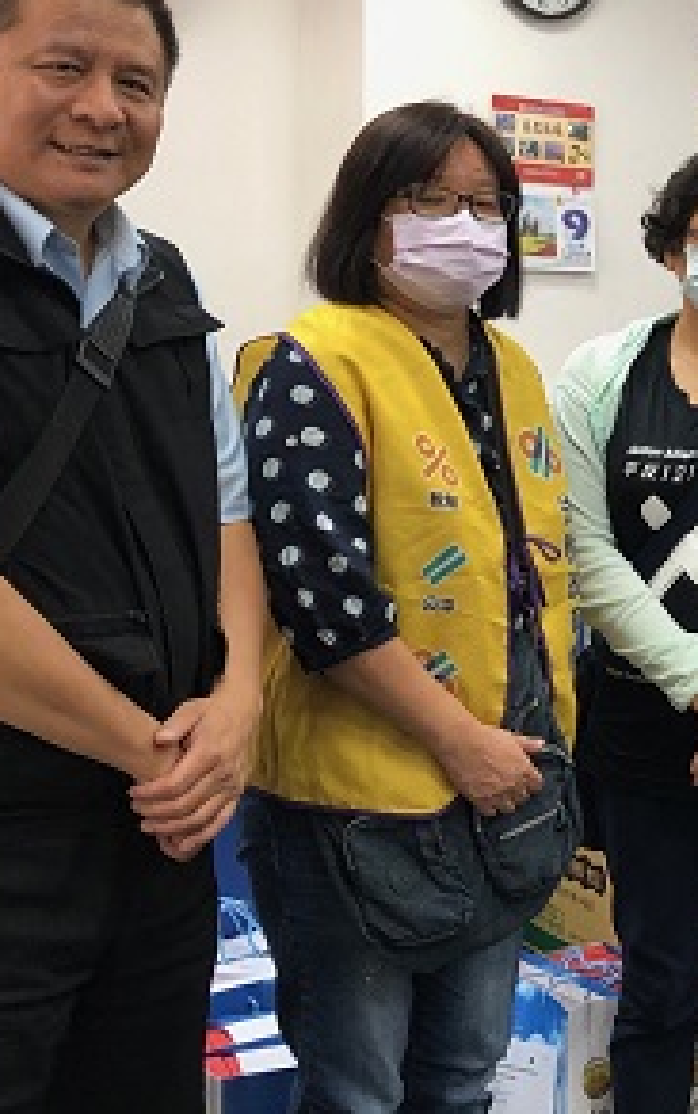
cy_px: 481
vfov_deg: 31.5
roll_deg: -0.6
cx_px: 996
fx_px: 1974
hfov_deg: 18.2
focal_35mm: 65
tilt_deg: -3.6
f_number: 1.8
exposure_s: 1/30
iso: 25
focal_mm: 3.99
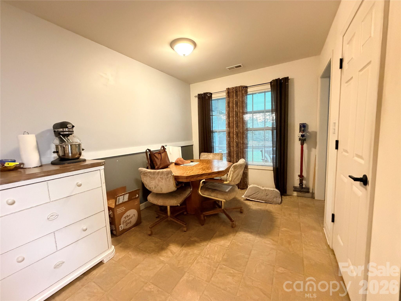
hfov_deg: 102.1
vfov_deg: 85.7
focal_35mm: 14
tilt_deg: -5.4
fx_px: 162
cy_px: 150
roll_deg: +2.8
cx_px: 200
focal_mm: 2.22
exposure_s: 1/60
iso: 1250
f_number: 2.2
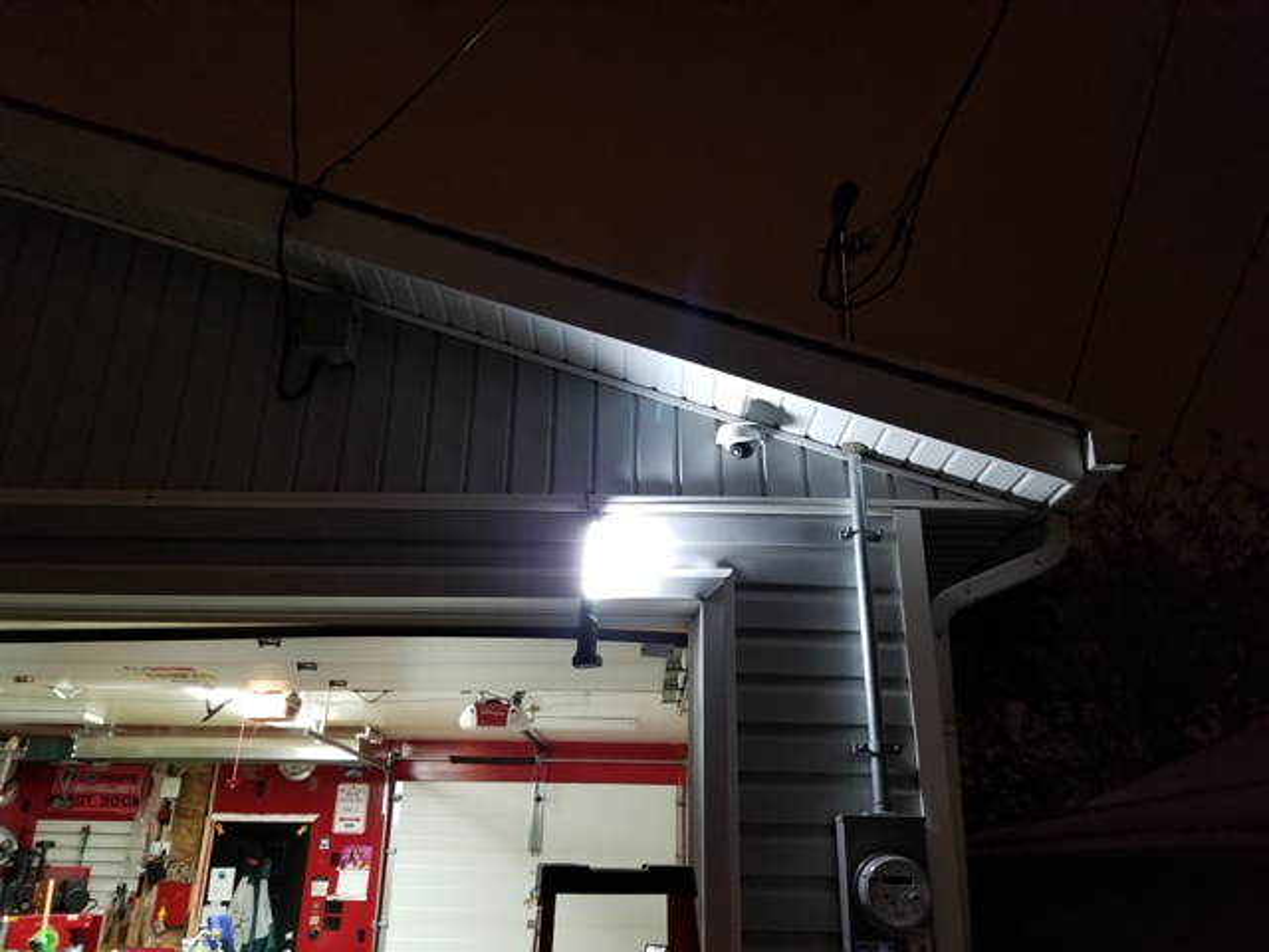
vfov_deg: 53.1
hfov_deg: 67.3
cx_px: 634
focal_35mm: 26
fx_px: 953
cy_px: 476
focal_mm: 4.25
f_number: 1.7
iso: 200
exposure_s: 1/23
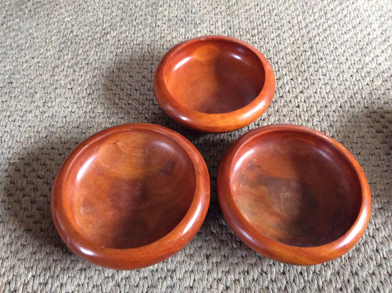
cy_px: 146
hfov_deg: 56.9
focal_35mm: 32
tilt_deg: -59.1
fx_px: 362
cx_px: 196
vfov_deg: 44.1
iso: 250
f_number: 2.4
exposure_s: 1/20
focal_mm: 3.3
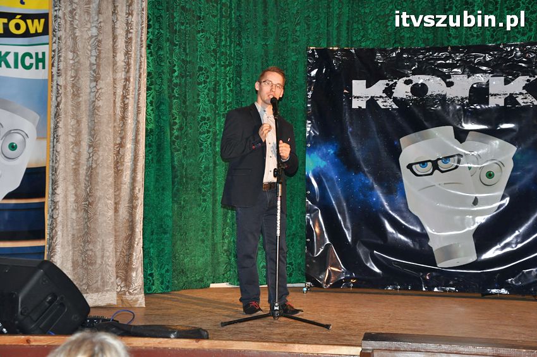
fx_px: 1073
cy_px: 178
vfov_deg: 18.9
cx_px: 268
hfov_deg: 28.1
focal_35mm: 72
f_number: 4.8
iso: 1000
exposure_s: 1/60
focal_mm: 48
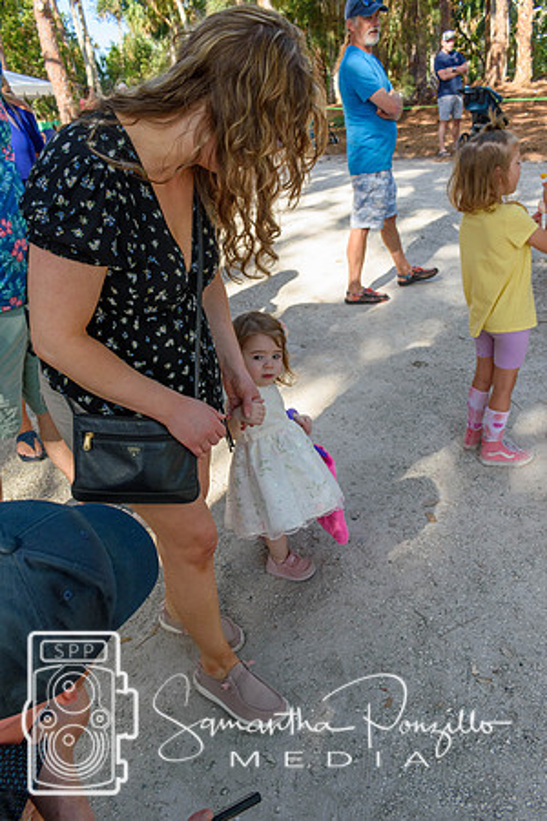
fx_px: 615
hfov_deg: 47.9
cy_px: 410
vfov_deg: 67.4
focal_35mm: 27
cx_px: 274
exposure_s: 1/250
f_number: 8
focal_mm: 18
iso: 320
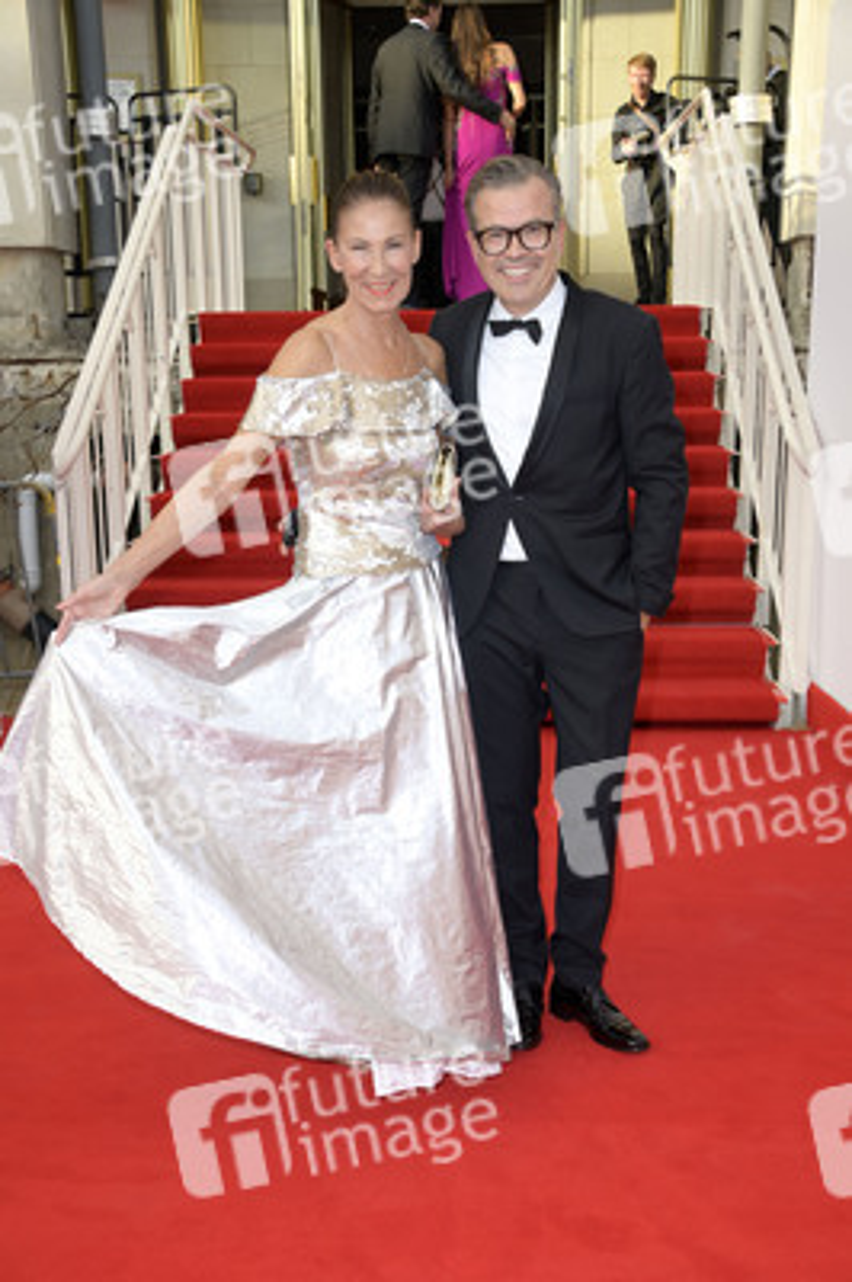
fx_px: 1707
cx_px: 426
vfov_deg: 41.1
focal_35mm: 48
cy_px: 641
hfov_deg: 28.0
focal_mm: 48
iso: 250
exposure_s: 1/250
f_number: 6.3
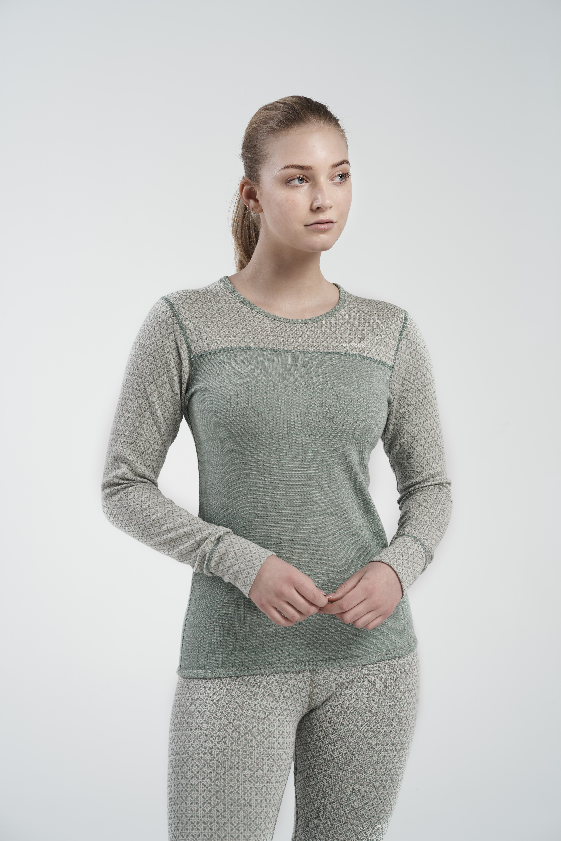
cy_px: 420
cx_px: 280
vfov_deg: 23.9
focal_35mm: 85
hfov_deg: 16.1
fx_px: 1987
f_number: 9
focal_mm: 85
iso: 100
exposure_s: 1/125
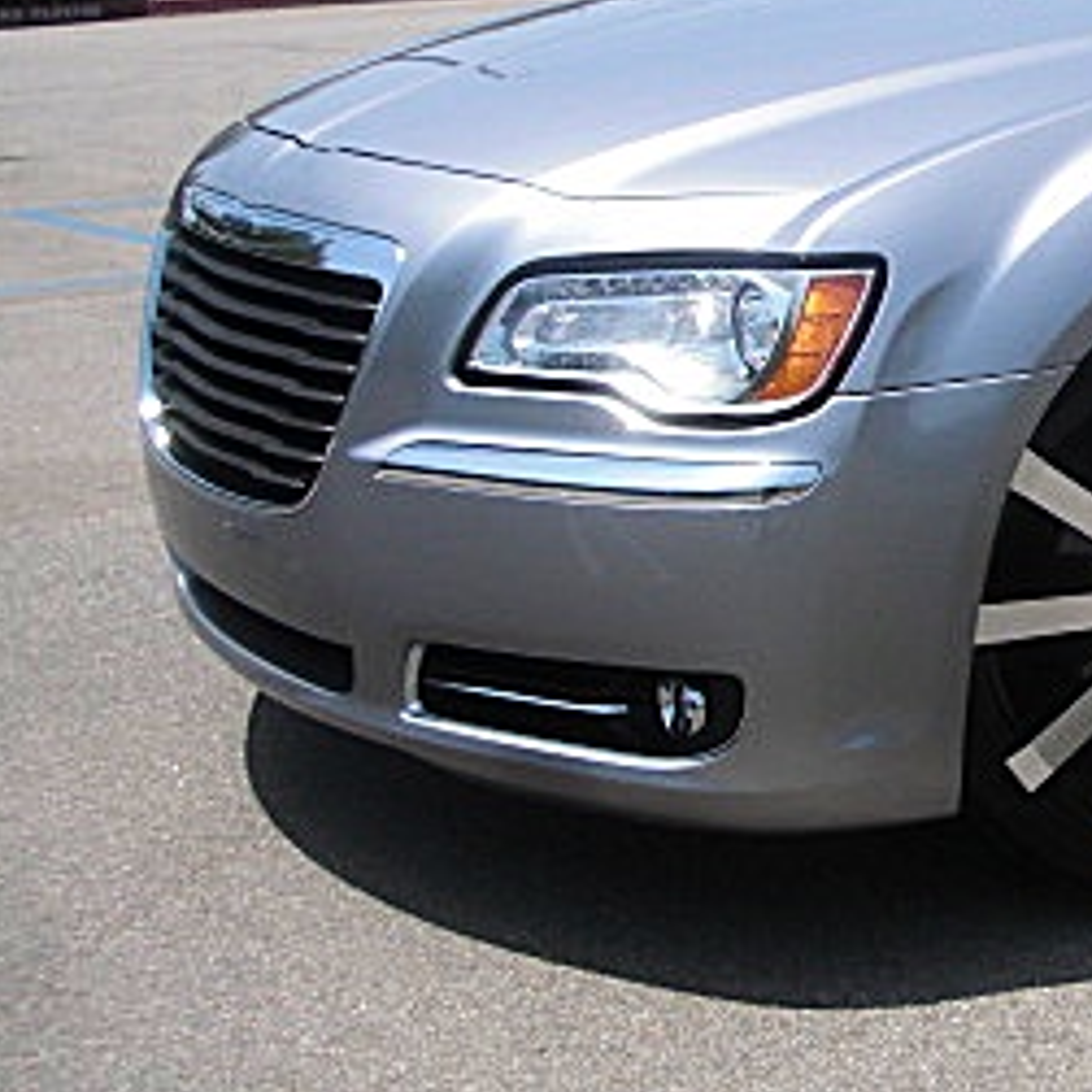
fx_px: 2891
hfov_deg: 19.9
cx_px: 1362
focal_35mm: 81
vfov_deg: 21.3
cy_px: 400
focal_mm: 6.3
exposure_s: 1/800
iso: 50
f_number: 2.8
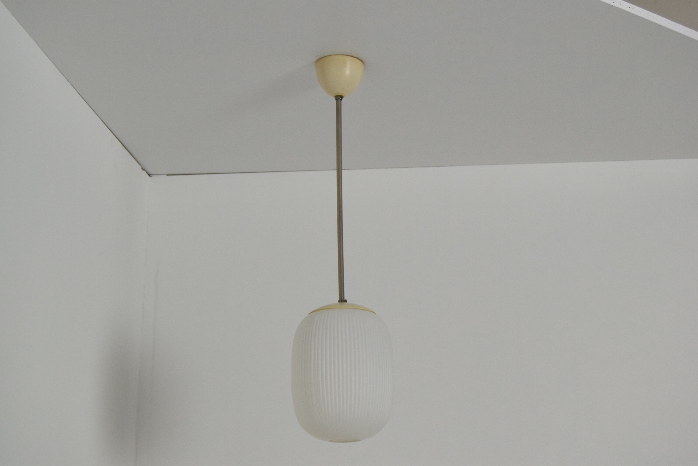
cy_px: 233
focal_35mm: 57
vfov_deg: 23.8
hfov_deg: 35.0
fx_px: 1106
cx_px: 349
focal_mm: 38
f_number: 7.1
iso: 1600
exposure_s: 1/200
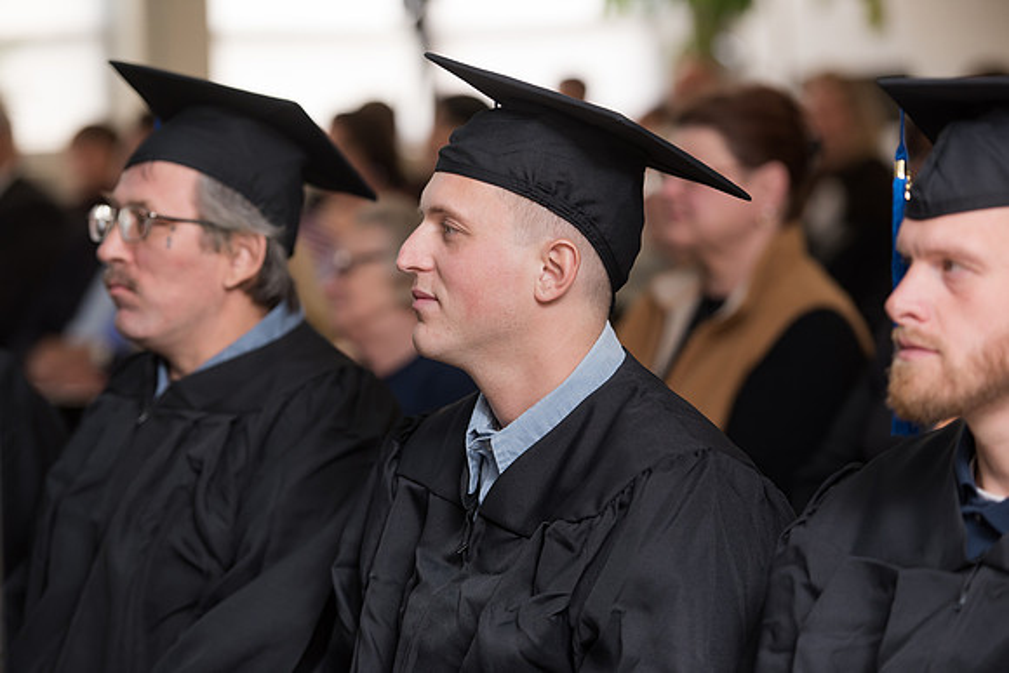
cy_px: 336
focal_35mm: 130
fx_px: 3644
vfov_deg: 10.6
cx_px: 504
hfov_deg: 15.8
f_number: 3.2
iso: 640
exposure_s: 1/200
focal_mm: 130
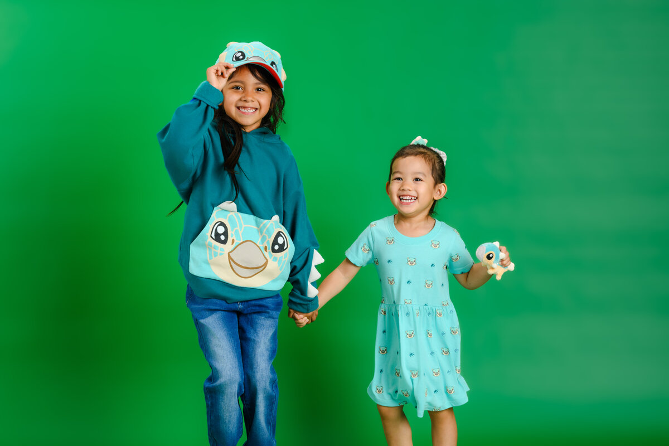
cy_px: 223
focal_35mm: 104
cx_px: 334
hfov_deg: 19.6
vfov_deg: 13.2
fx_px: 1933
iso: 250
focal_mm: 104
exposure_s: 1/200
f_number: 8
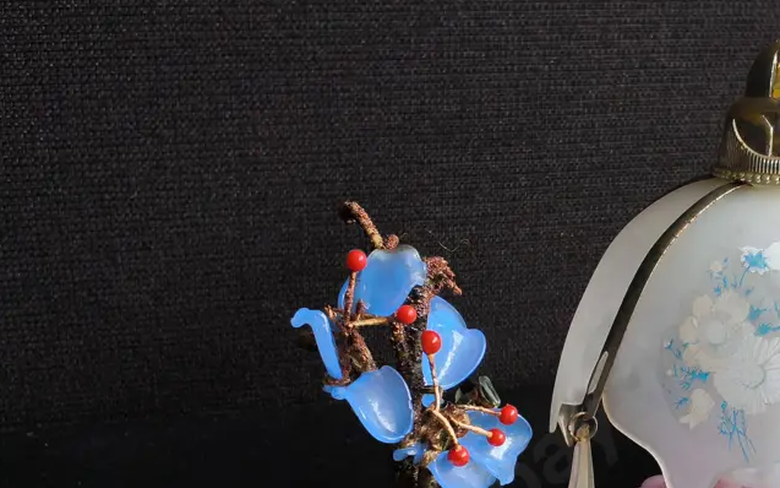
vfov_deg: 27.2
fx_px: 978
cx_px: 604
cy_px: 421
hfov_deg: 41.9
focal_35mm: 46
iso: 50
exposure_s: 1/100
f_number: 2
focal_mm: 2.87
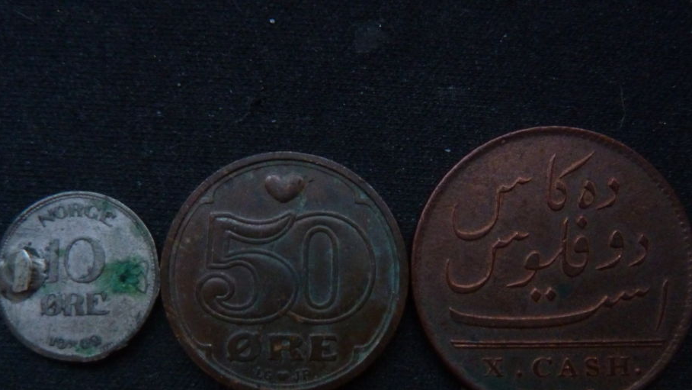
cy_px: 280
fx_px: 551
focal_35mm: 30
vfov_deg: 38.2
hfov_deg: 64.3
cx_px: 342
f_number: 3.3
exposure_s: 1/8
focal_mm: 4.1
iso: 400
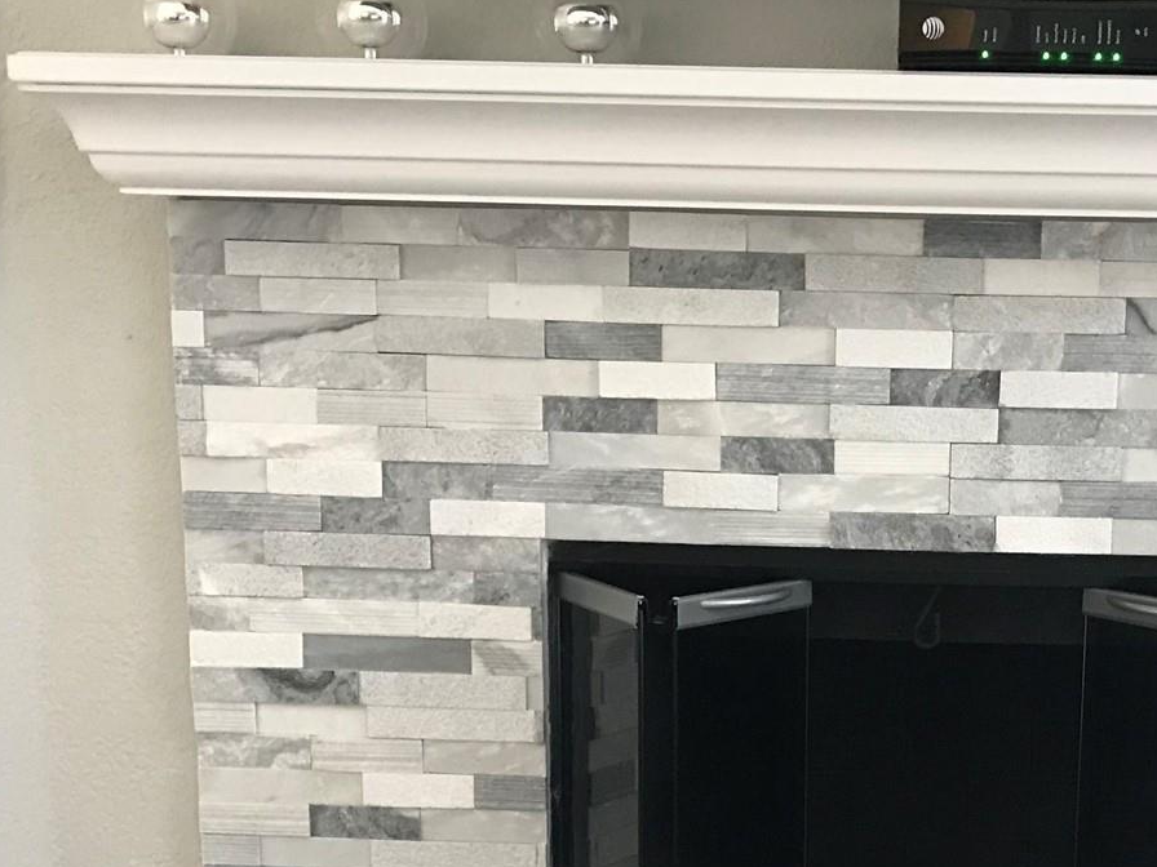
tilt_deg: -12.9
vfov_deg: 22.4
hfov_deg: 29.8
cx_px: 875
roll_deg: -0.9
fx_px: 2139
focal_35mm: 64
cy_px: 760
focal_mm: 3.99
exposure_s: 1/15
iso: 50
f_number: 1.8
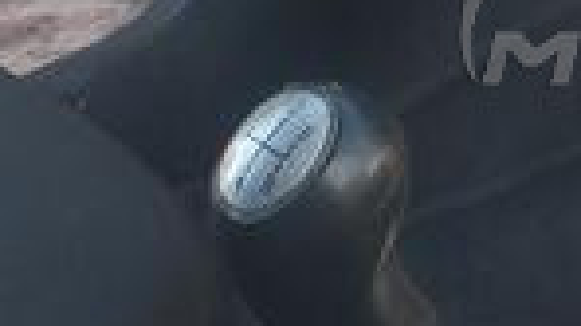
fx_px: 1924
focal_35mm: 125
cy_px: 6
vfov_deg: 9.6
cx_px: 805
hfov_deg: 16.1
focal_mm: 3.6
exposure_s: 1/100
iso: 64
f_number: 1.9
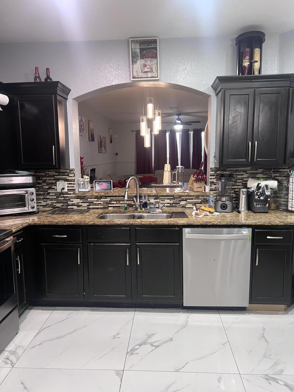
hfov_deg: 53.1
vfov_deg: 67.3
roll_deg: +1.0
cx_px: 147
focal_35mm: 26
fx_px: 294
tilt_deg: -8.5
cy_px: 196
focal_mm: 5.7
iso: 125
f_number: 1.5
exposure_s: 1/60
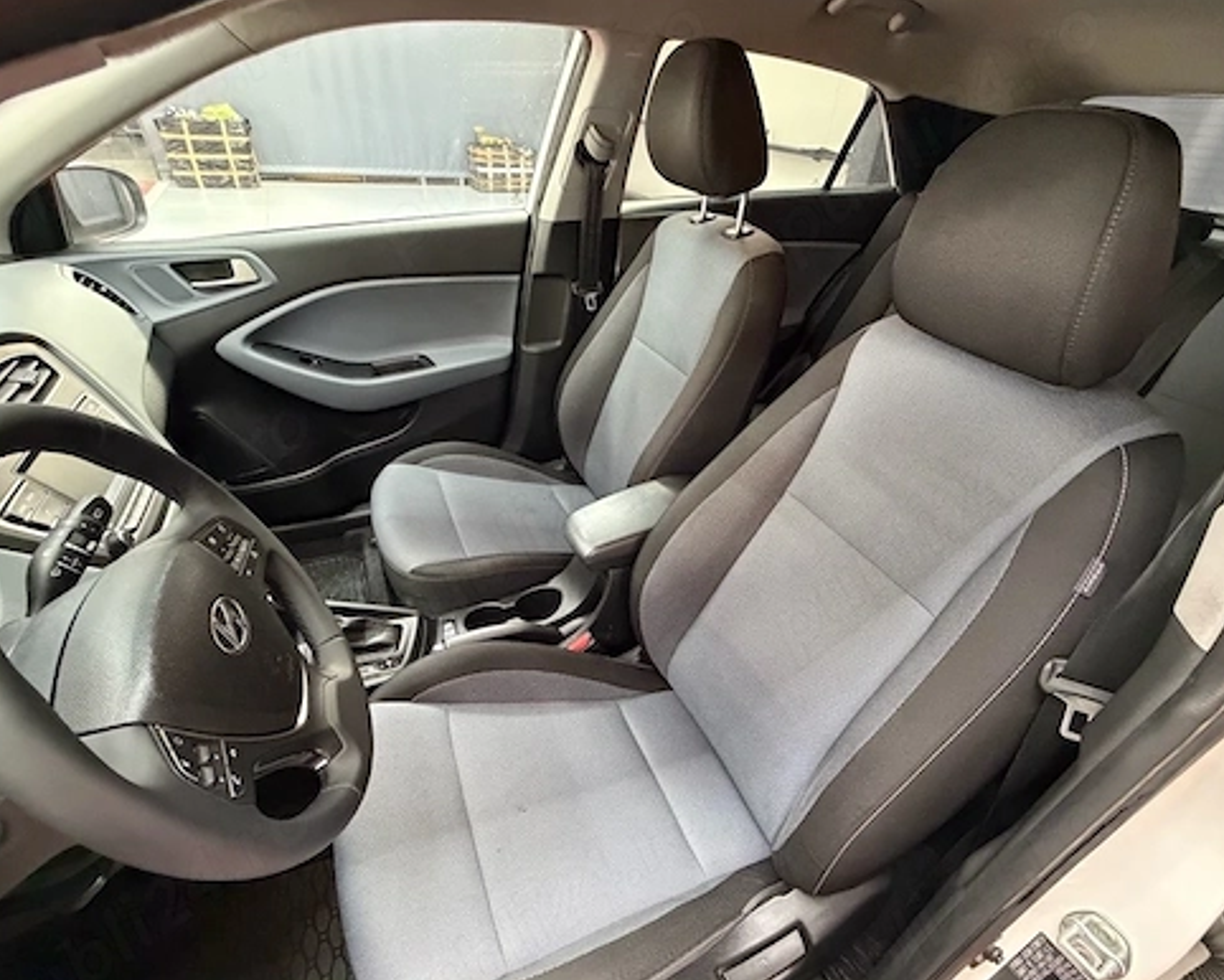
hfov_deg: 89.5
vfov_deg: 76.8
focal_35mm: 17
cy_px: 538
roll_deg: -4.3
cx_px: 642
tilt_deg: -36.7
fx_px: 616
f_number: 2.2
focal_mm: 2.22
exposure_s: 1/50
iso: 1000
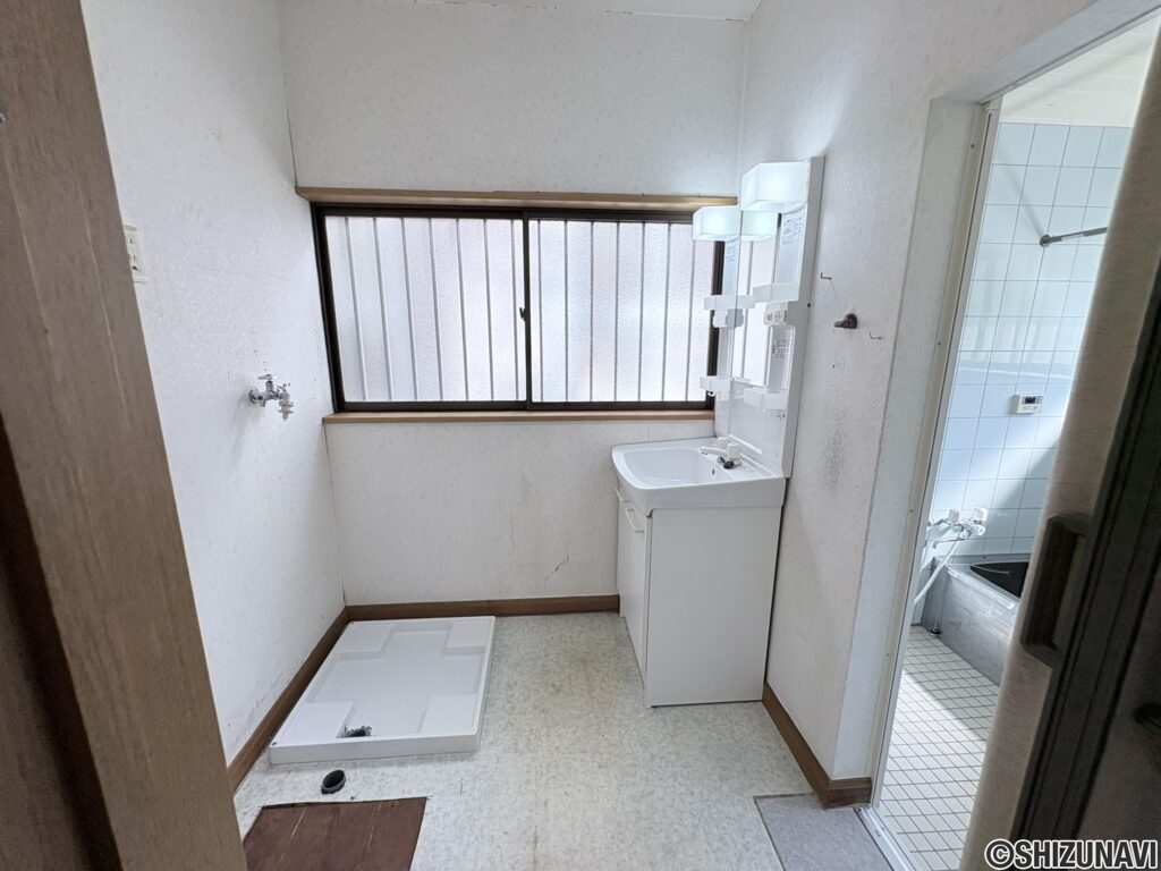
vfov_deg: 85.7
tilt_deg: -11.0
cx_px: 580
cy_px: 436
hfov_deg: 102.1
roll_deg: +0.3
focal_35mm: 14
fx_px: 470
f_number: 2.2
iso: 80
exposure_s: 1/127
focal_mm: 2.22
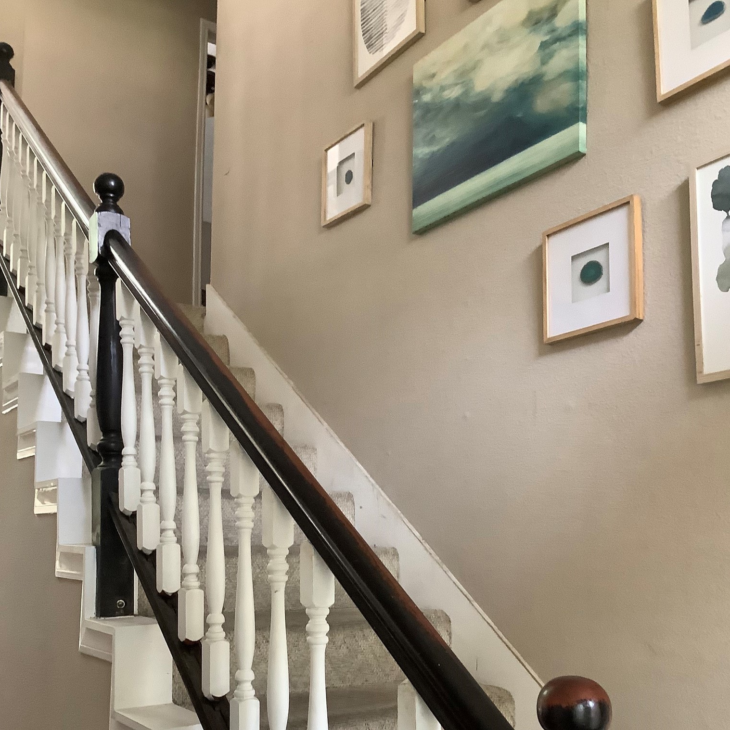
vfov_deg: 44.3
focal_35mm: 37
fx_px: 883
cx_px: 369
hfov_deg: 44.9
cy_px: 485
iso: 250
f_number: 2.4
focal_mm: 3.3
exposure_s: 1/60
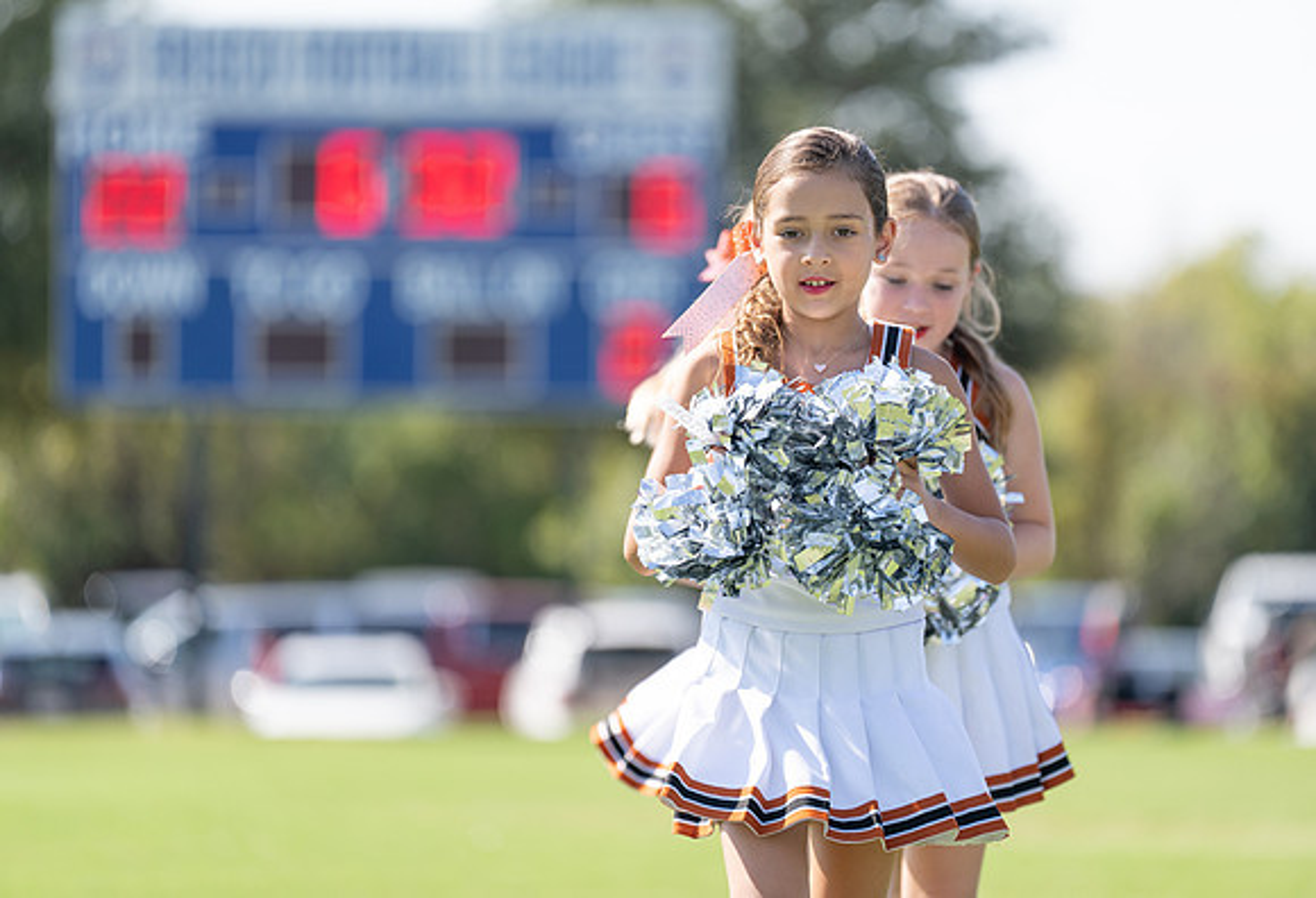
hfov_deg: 9.3
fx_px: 8054
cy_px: 415
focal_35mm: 219
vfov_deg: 6.4
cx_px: 725
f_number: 2.8
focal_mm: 200
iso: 200
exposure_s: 1/1600
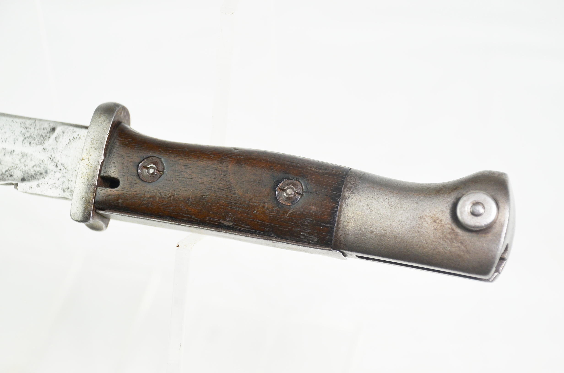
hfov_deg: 22.0
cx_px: 282
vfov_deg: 14.6
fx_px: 1454
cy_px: 186
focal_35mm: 93
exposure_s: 1/250
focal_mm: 62
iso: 400
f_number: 5
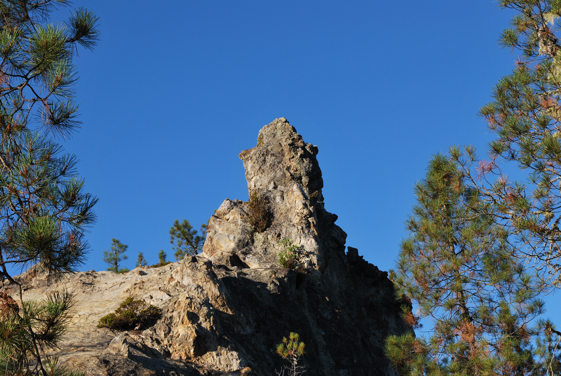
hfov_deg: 24.6
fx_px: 1287
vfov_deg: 16.6
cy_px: 188
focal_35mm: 82
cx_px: 280
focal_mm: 55
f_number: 10
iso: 180
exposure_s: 1/250
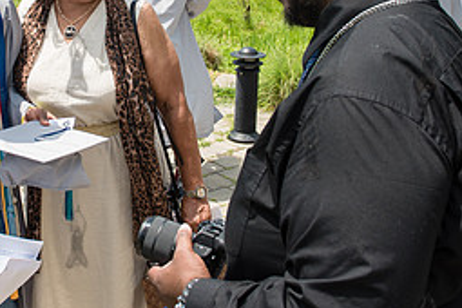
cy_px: 40
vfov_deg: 22.9
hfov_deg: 33.3
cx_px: 81
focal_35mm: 58
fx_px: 744
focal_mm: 24
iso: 200
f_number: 5.6
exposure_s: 1/800
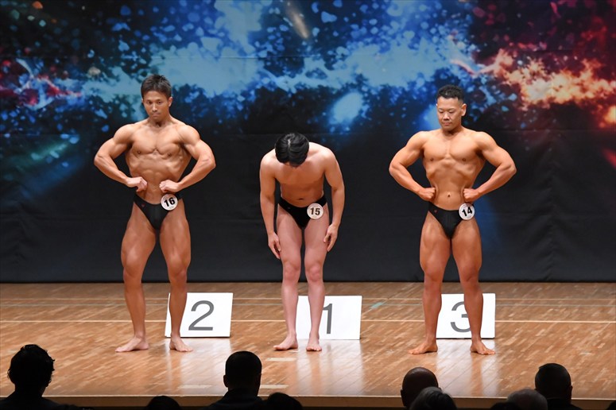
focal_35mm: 217
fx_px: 3711
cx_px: 308
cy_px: 205
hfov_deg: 9.5
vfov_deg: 6.3
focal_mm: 145
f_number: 5.6
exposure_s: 1/400
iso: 6400
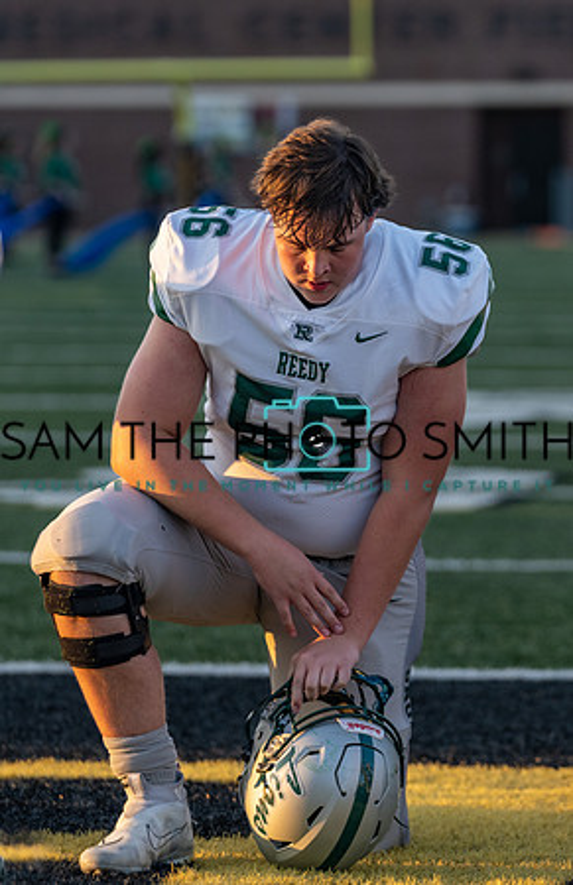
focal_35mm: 278
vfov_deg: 7.5
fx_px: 6790
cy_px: 405
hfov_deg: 4.8
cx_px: 372
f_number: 3.5
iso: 500
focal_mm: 168
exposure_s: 1/1000
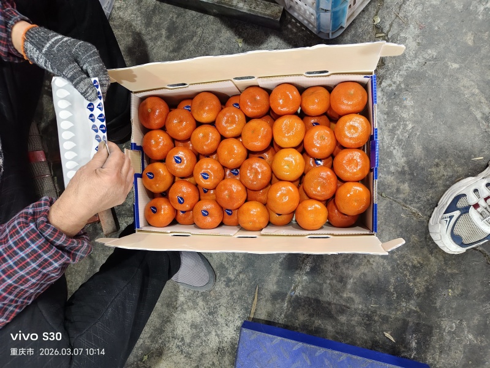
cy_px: 184
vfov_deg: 58.9
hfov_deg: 73.9
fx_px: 326
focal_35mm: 23
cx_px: 245
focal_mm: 5.56
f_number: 1.88
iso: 627
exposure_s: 1/100
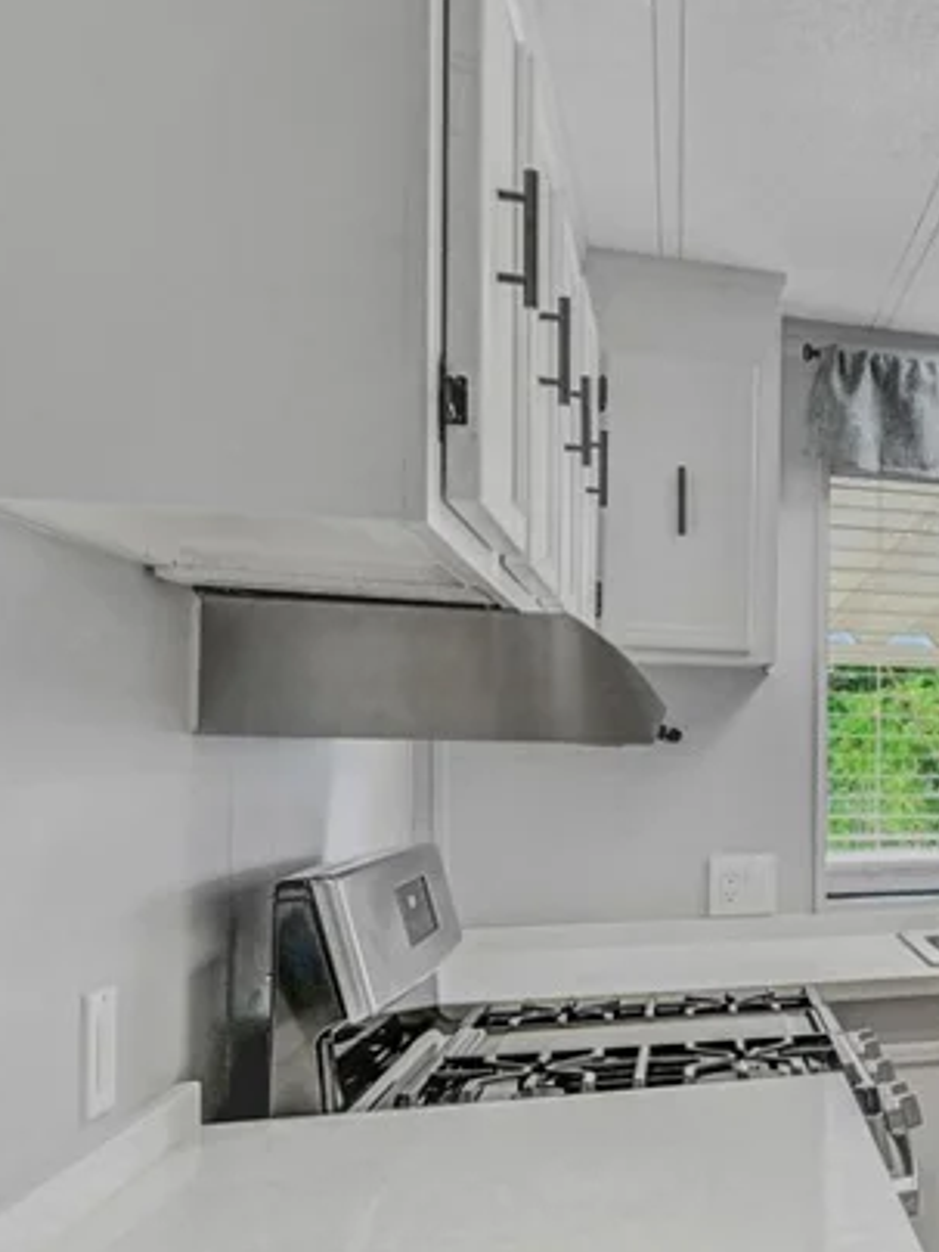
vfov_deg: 46.4
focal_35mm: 40
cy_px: 733
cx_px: 1395
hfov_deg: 26.4
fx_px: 1455
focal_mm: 16.5
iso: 800
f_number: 8
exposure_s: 1/20
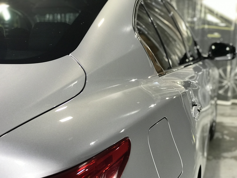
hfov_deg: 33.8
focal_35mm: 57
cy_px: 89
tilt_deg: -8.7
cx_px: 118
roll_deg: -0.5
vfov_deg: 25.7
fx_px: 390
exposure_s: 1/60
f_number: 2.8
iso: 100
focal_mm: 6.6
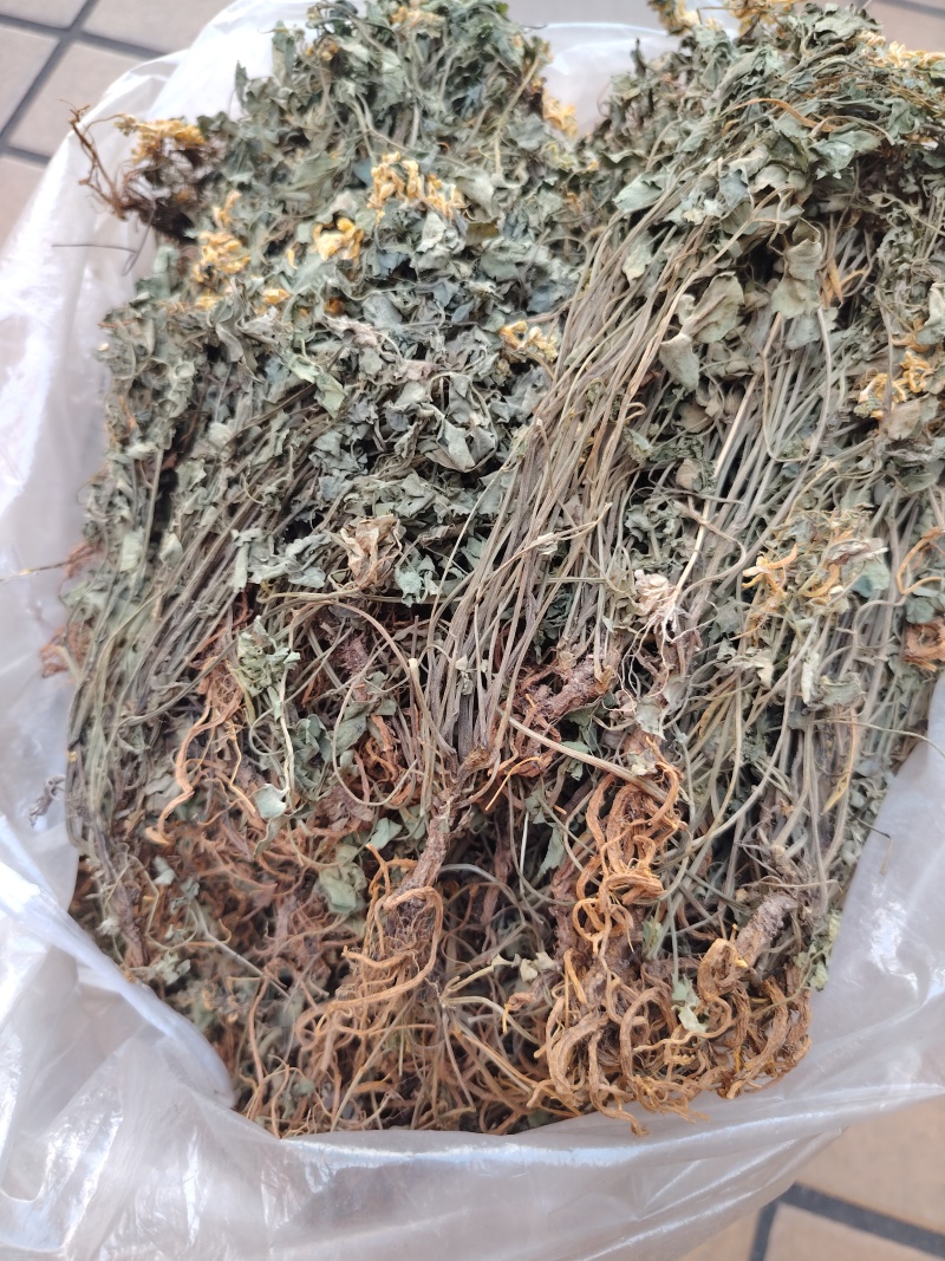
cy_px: 630
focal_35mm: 24
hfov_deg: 56.8
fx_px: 874
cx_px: 472
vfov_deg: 71.6
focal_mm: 5.25
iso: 369
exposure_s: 1/100
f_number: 1.75
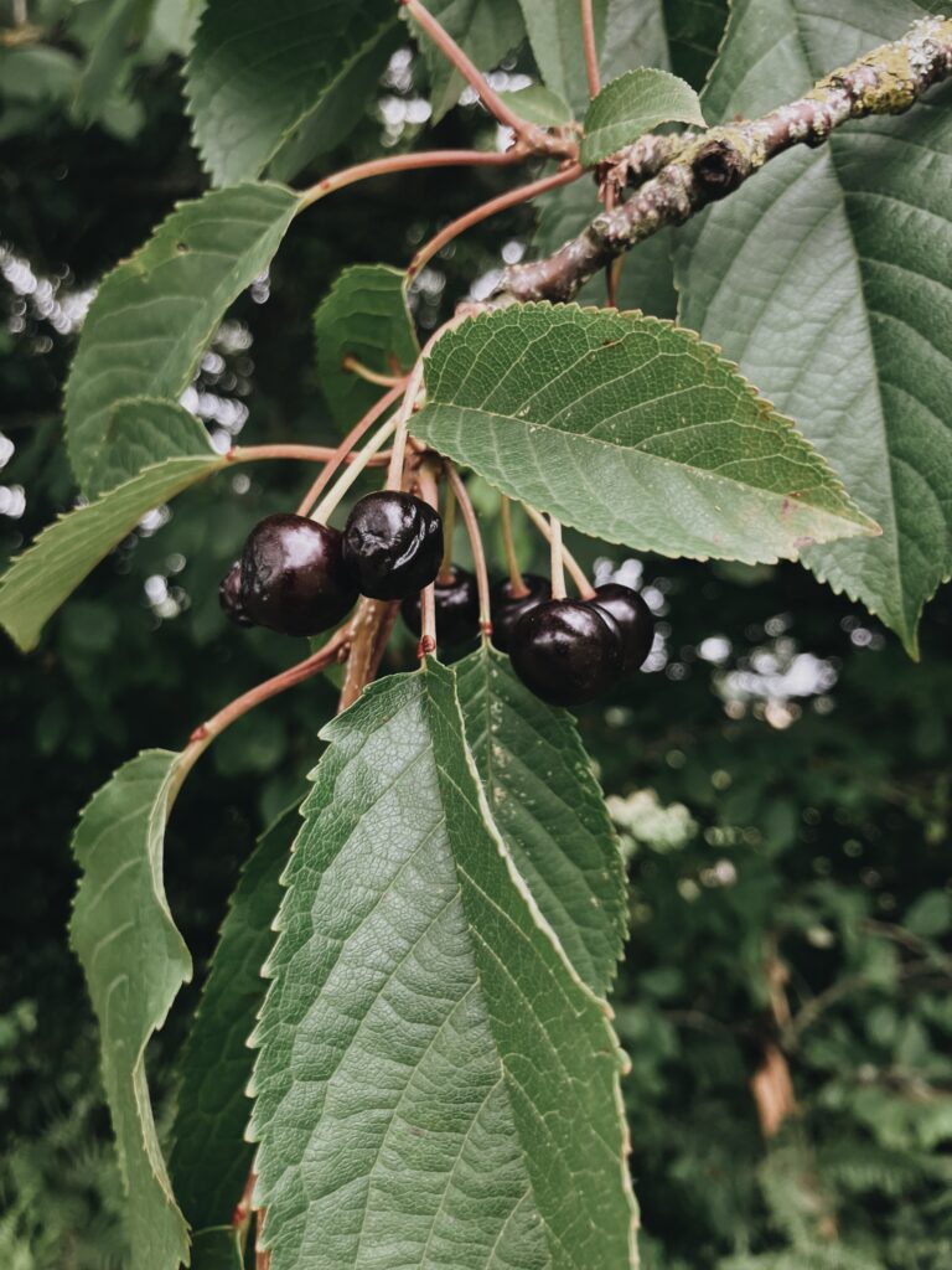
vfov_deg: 63.4
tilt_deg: +4.3
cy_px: 635
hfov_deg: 49.7
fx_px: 1027
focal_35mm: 28
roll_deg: -0.7
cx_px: 476
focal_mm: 3.99
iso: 32
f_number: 1.8
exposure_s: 1/121
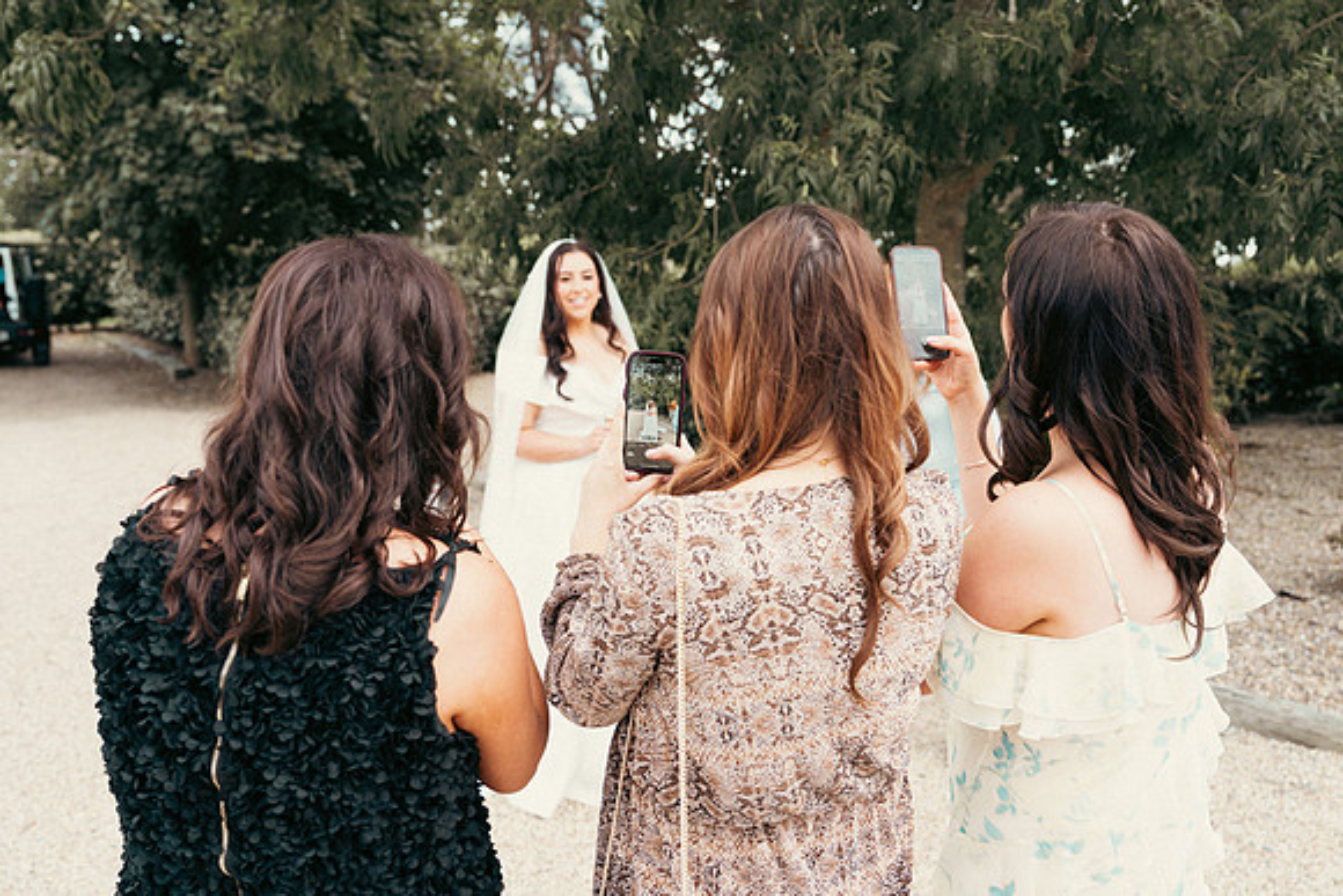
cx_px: 672
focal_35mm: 30
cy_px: 448
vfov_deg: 43.6
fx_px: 1119
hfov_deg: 61.9
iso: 125
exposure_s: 1/250
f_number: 3.5
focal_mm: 30
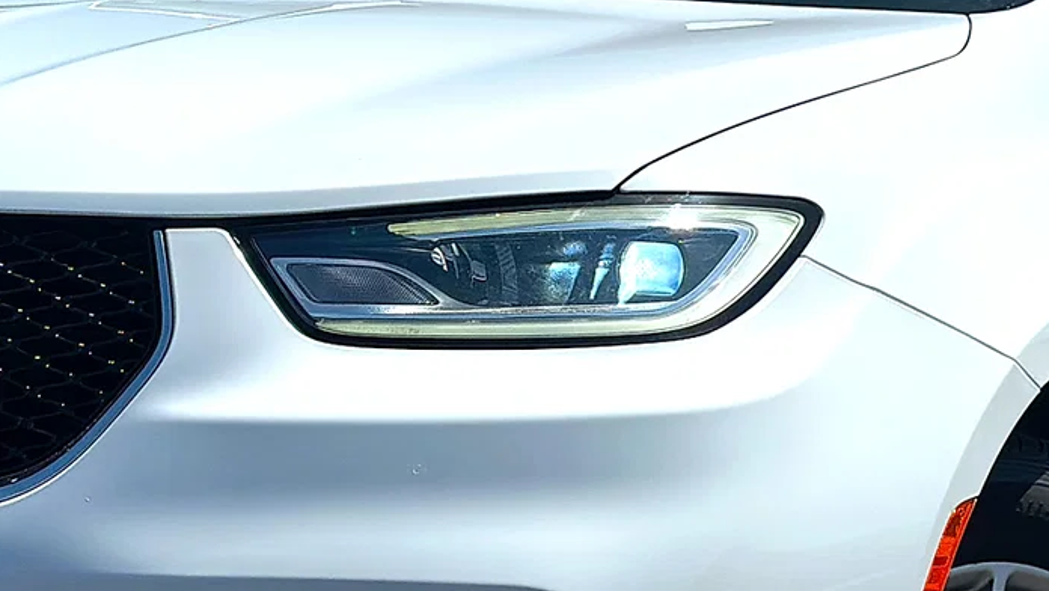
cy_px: 197
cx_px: 524
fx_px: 2560
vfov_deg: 13.1
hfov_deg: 23.2
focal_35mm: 92
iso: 64
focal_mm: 6.86
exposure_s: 1/10000
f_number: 1.78
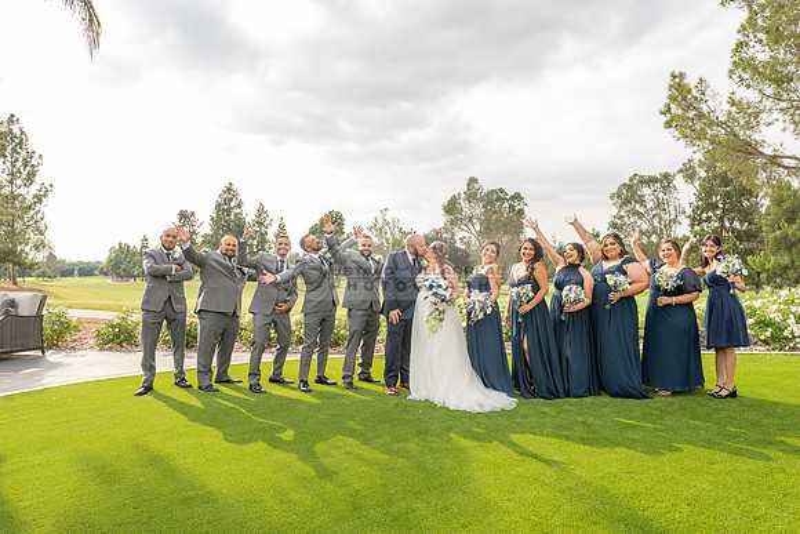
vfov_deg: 53.2
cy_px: 267
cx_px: 400
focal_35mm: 24
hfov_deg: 73.7
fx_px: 533
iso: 200
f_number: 6.3
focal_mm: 24
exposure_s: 1/200
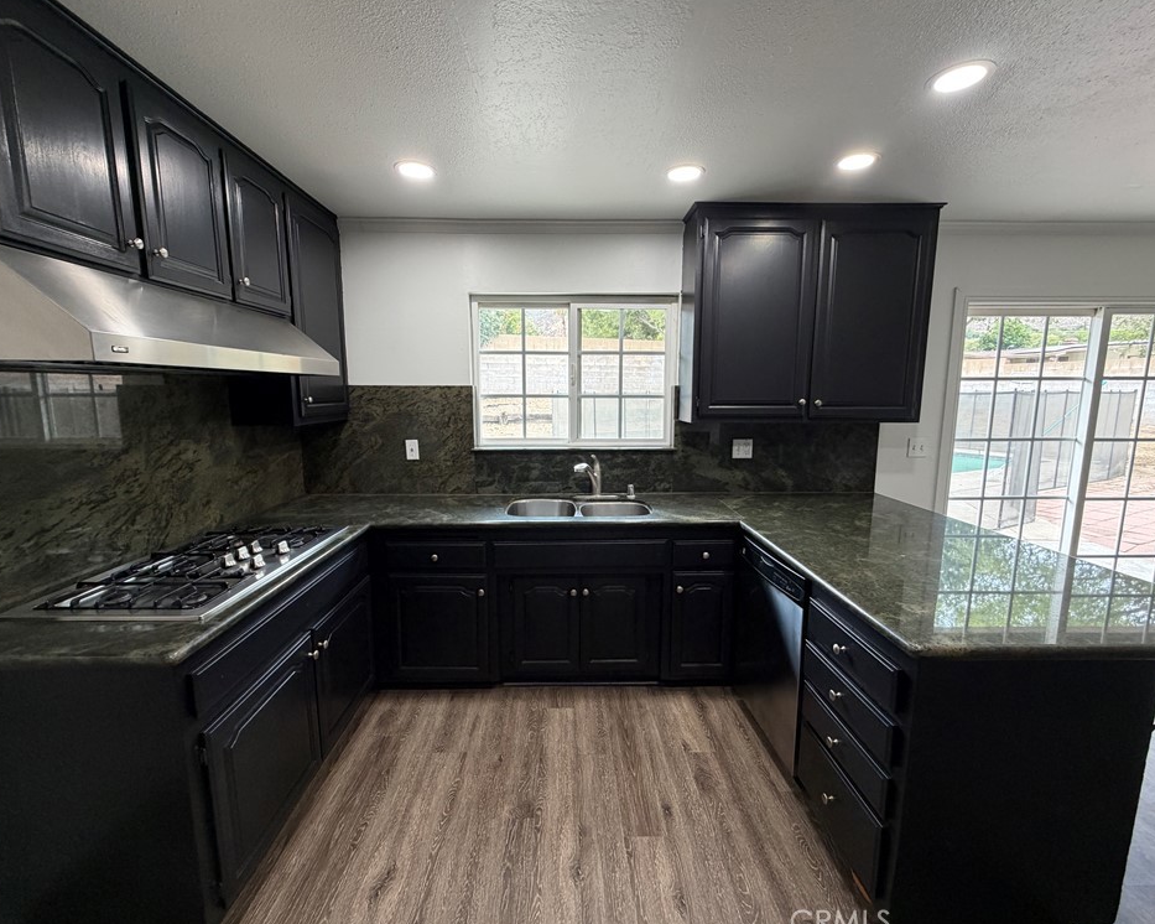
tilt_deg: -9.4
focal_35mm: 15
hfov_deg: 96.8
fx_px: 513
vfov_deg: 84.0
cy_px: 463
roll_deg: +0.7
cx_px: 576
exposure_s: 1/60
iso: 200
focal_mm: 2.22
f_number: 2.2
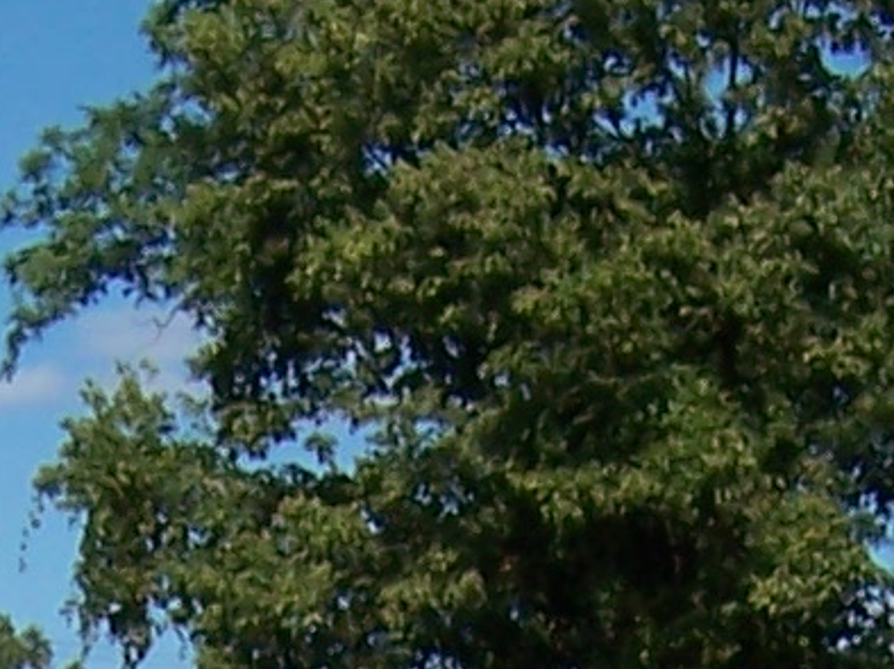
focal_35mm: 216
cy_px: 1875
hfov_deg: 9.2
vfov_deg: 6.4
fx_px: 5575
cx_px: 256
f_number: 4
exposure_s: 1/1000
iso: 80
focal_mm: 5.5
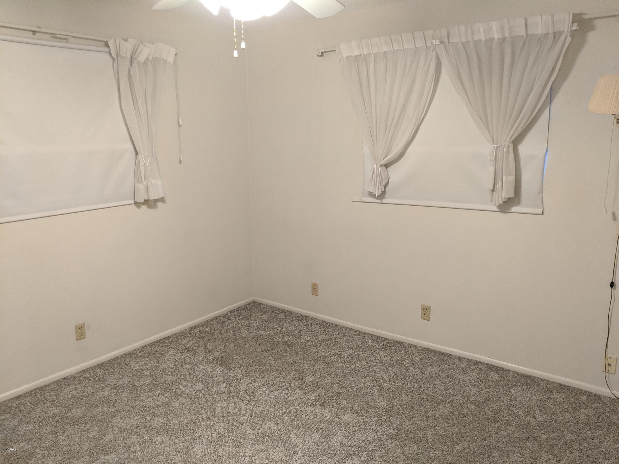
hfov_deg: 65.3
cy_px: 232
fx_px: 483
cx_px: 310
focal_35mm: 27
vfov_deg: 51.4
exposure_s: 1/120
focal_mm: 4.44
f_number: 1.8
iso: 434
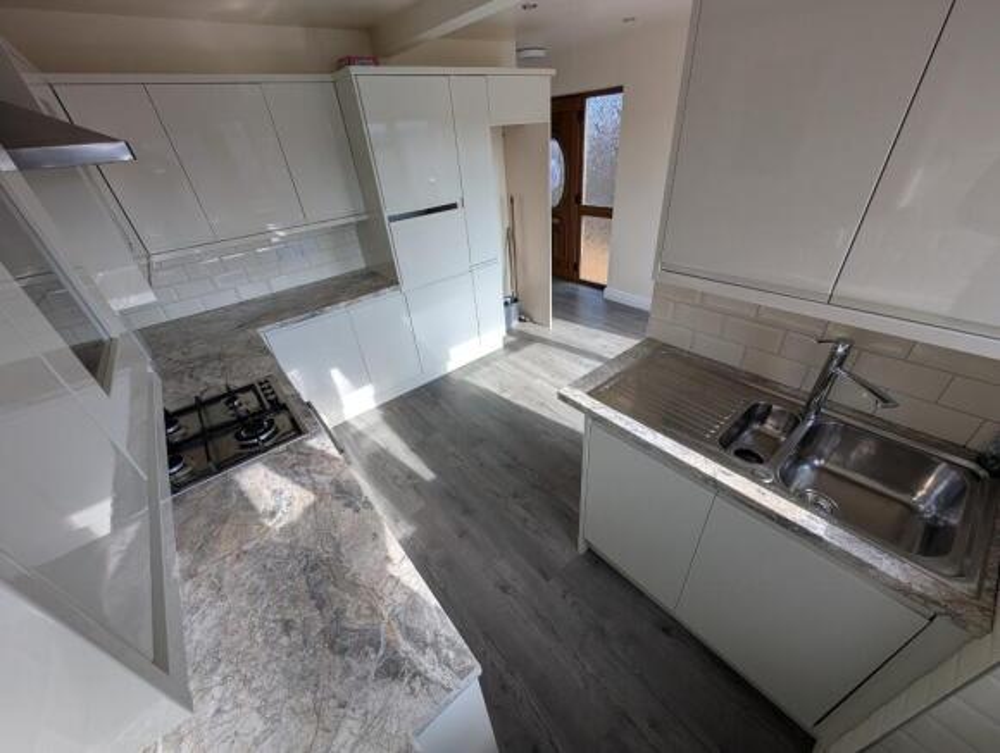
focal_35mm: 12
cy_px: 376
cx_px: 500
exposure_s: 1/591
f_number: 1.7
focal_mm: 2.02
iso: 59
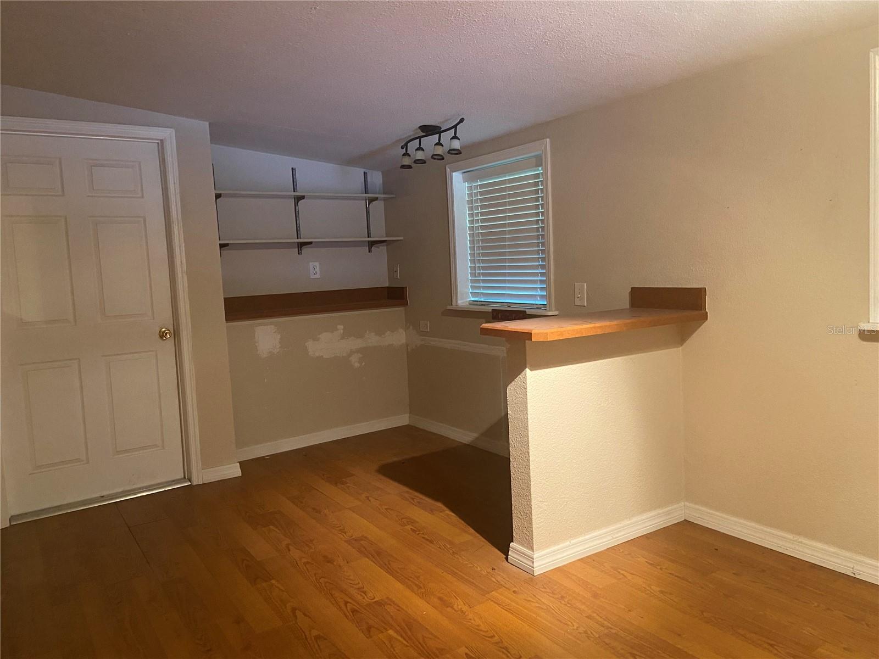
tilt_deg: -6.5
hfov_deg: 67.3
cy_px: 330
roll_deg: +4.0
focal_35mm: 26
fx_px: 660
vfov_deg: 53.1
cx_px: 440
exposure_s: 1/40
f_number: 1.8
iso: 500
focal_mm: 4.25
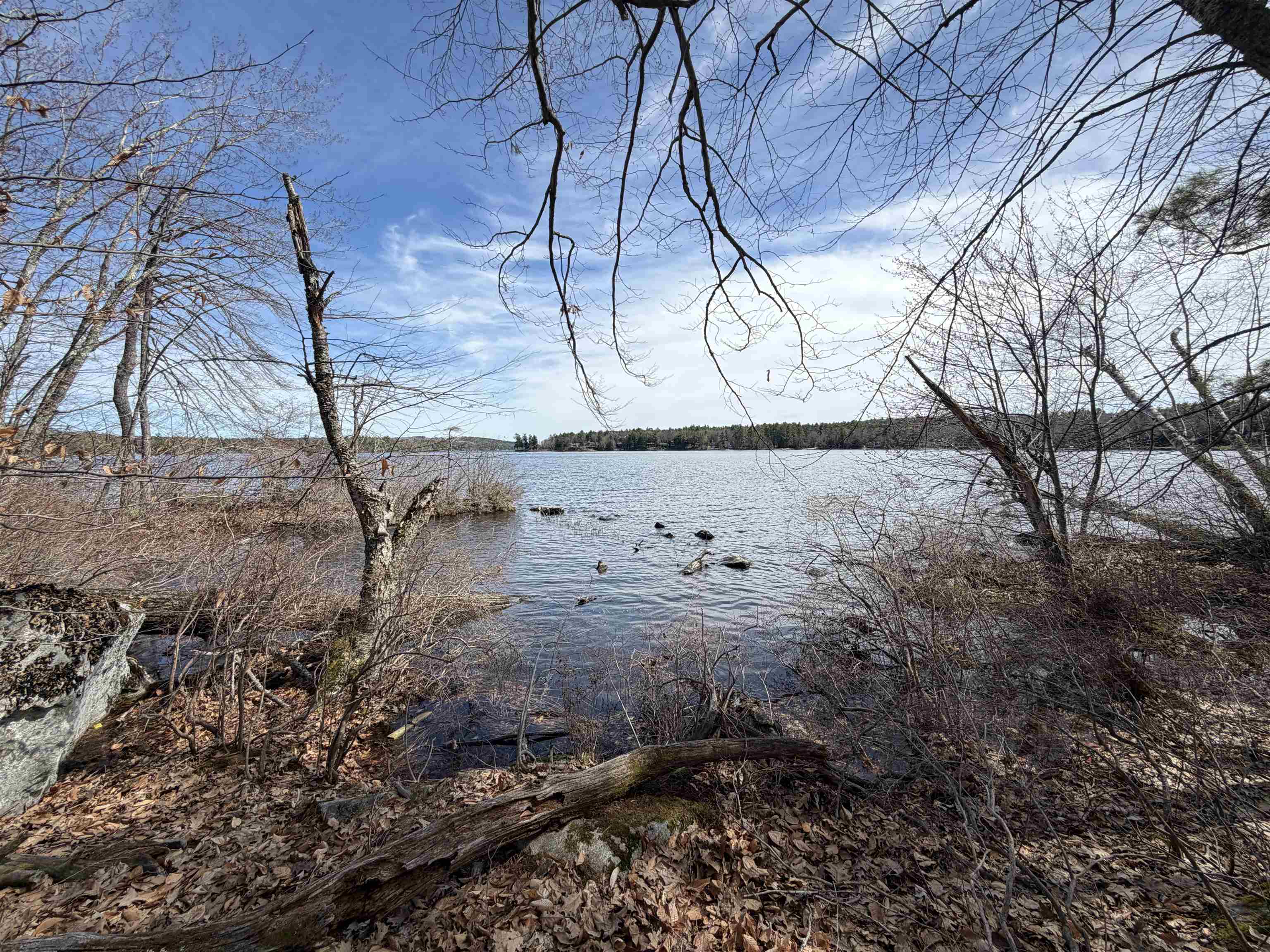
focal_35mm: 14
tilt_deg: -1.9
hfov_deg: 102.1
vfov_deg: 85.7
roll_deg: +1.7
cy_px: 476
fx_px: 514
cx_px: 635
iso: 40
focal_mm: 2.22
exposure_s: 1/554
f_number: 2.2
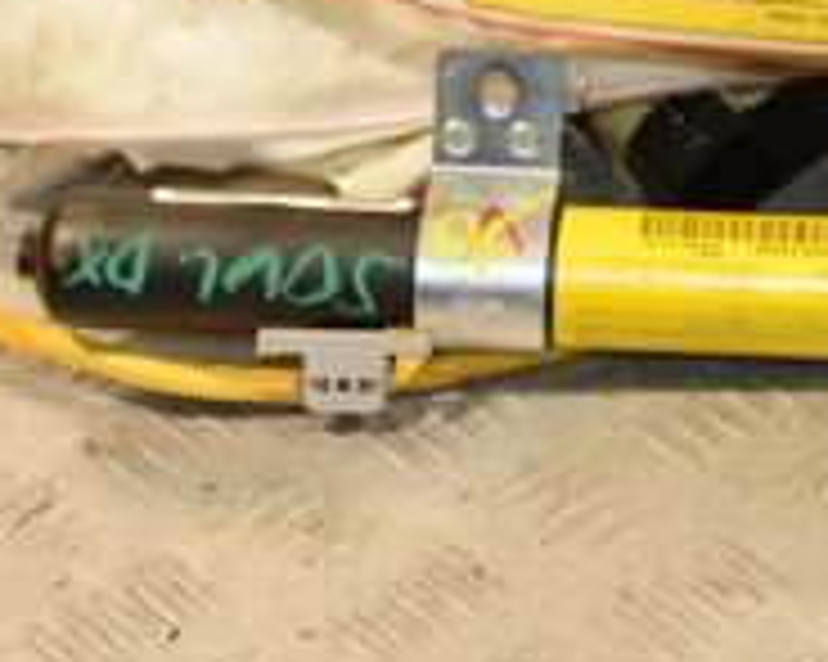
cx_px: 1116
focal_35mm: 157
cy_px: -153
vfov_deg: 9.7
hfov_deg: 11.9
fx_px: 3845
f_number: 6.3
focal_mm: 32
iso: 800
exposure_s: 1/200
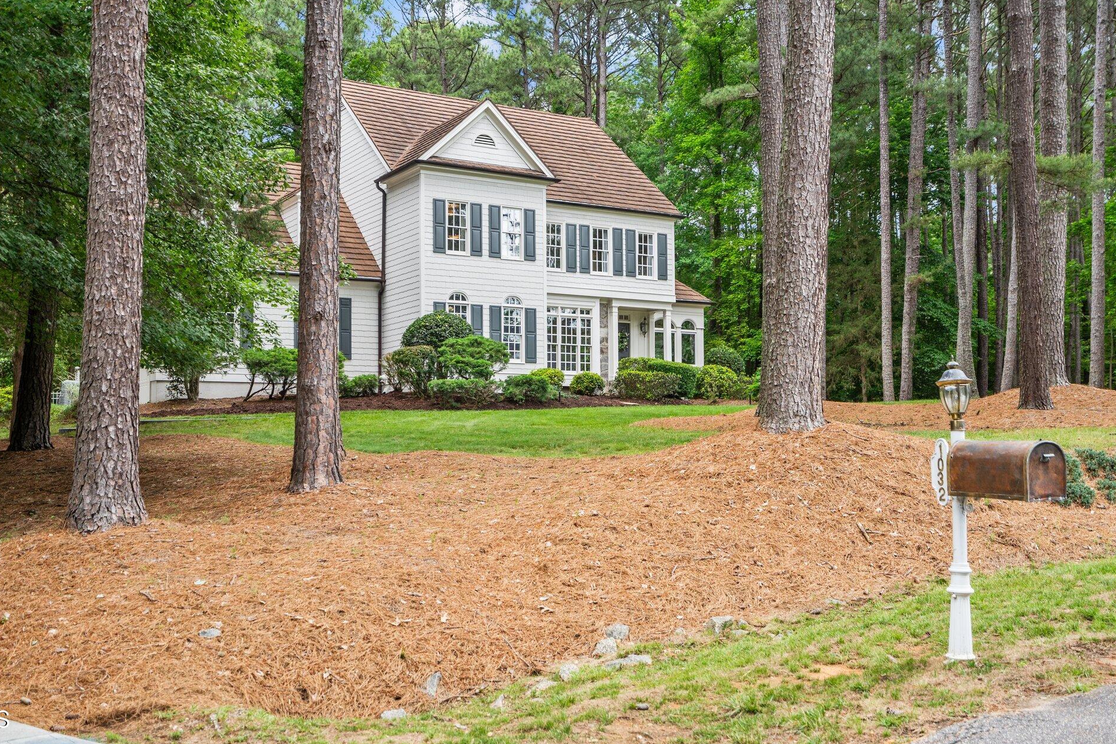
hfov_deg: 50.7
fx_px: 1178
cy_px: 352
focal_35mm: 38
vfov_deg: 35.0
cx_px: 553
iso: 320
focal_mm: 35
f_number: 4
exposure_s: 1/200
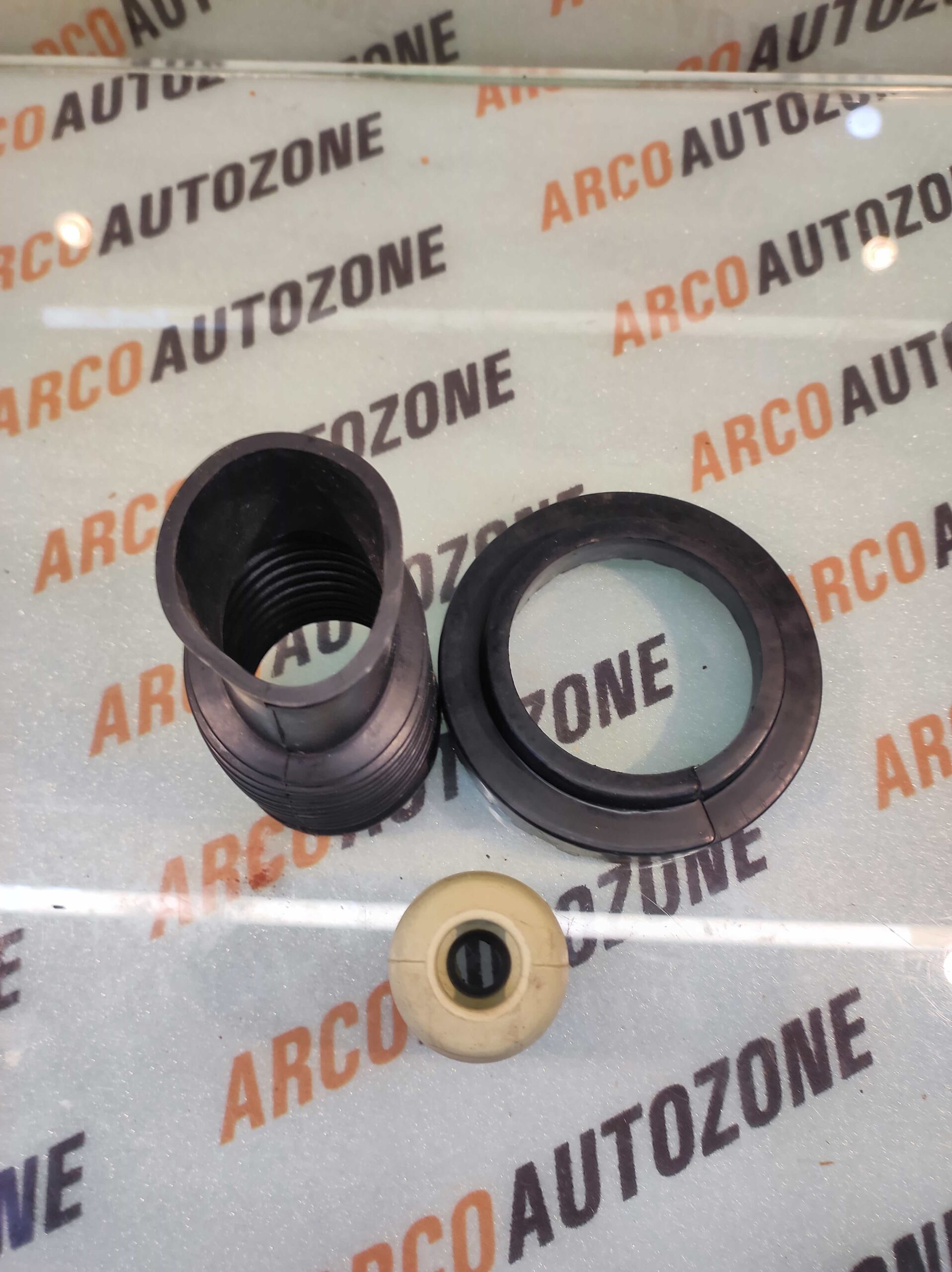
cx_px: 476
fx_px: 624
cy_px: 636
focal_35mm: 17
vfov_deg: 91.1
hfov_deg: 74.7
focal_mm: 4.74
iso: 121
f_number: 1.79
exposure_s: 1/33
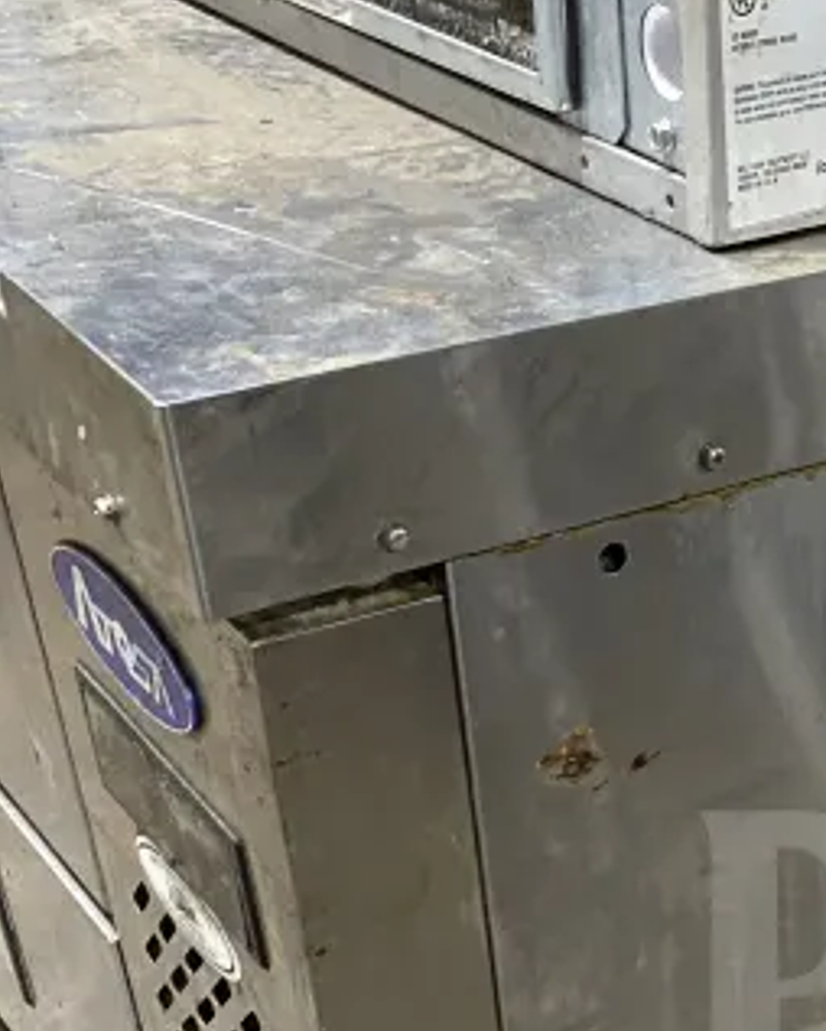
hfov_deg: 21.8
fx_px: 1984
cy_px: 1068
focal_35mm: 65
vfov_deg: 27.2
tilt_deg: -36.7
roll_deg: -5.6
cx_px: 989
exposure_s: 1/60
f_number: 1.8
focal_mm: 4.25
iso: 320
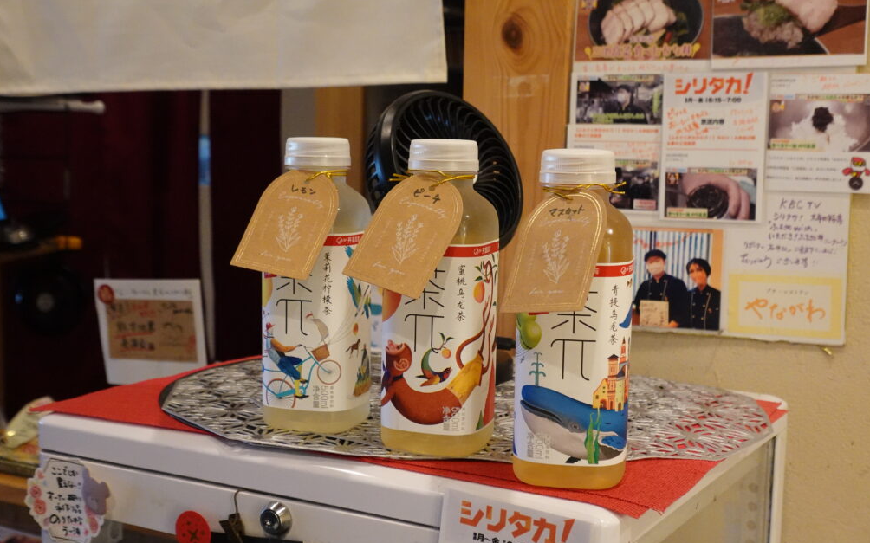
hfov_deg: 38.9
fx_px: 1233
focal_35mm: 52
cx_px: 438
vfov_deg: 24.8
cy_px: 295
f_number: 4
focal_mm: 17.6
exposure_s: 1/200
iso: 2500
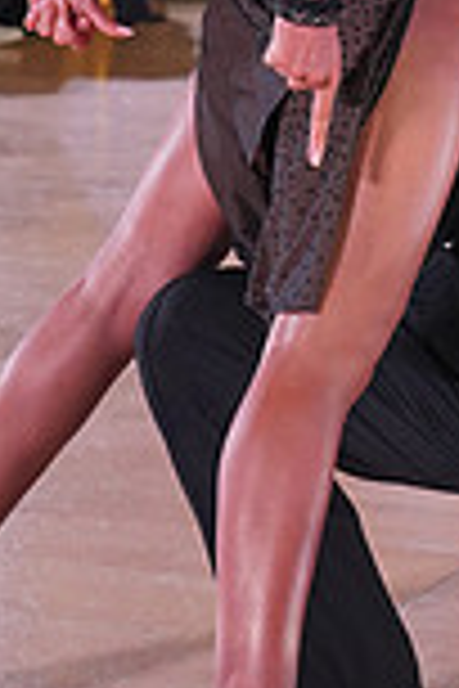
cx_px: 533
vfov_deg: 10.6
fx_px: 3633
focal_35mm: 190
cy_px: -180
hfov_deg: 7.2
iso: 2500
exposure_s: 1/500
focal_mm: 50
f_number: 4
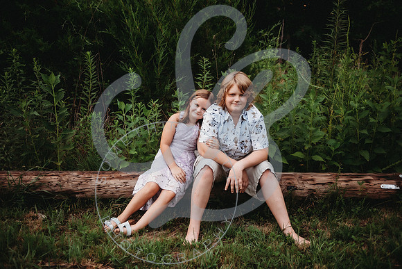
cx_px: 201
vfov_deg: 33.4
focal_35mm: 40
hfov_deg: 48.4
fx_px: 447
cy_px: 134
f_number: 2.8
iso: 160
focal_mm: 40
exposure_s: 1/400
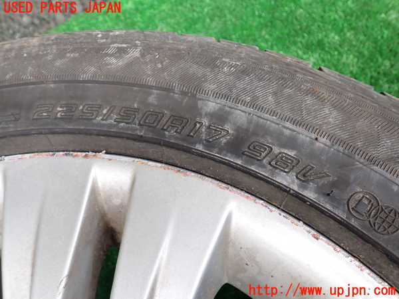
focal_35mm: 30
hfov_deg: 60.0
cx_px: 200
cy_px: 150
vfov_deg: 46.8
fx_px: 346
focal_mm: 5.4
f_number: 2.3
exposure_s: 1/125
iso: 125
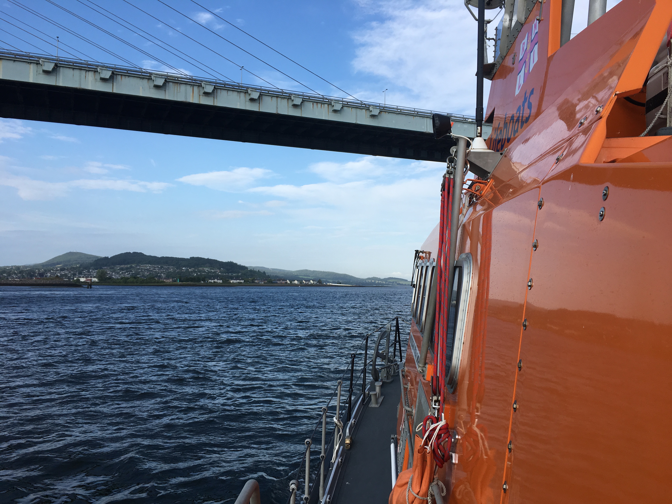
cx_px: 336
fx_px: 563
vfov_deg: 48.2
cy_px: 252
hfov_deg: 61.7
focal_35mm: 29
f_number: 2.2
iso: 25
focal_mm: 4.15
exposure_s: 1/1131
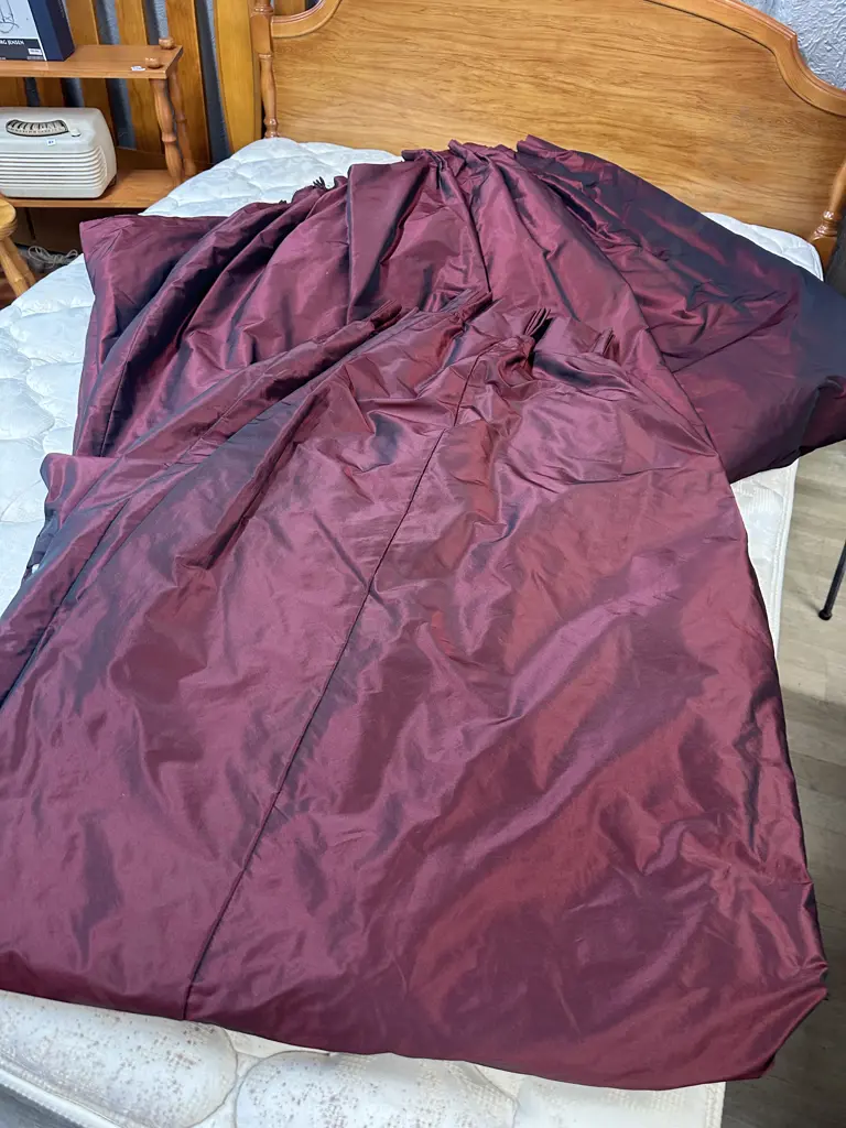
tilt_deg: -47.3
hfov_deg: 56.8
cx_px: 423
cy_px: 564
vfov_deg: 71.6
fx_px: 782
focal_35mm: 24
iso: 320
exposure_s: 1/50
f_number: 1.78
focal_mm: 6.86
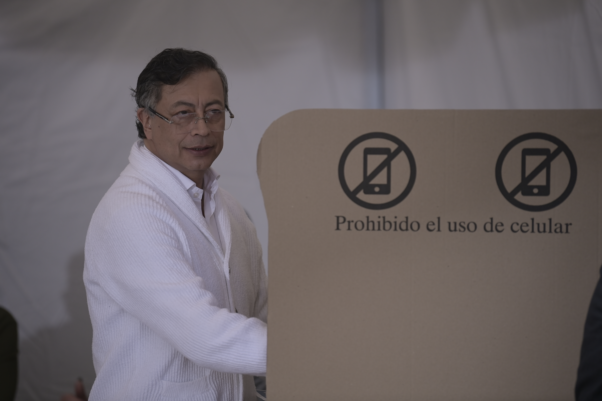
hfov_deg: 11.4
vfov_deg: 7.6
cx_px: 301
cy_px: 200
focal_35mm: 180
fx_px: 3010
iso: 640
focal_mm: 180
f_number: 2.8
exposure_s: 1/1600
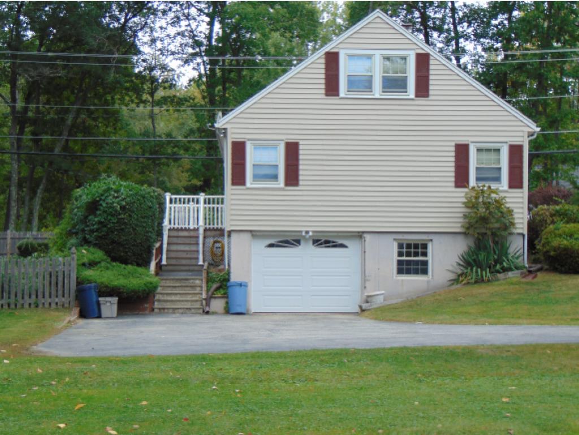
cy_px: 218
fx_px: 1188
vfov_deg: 20.7
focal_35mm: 71
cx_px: 290
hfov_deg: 27.4
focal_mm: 12.8
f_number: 3.7
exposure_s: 1/160
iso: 80
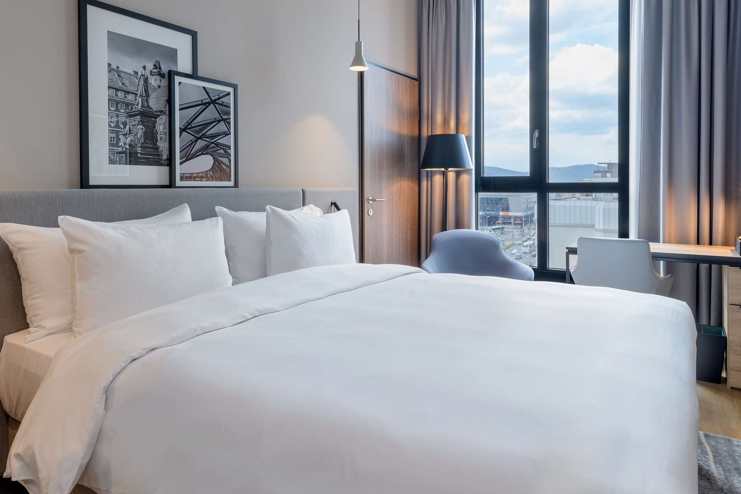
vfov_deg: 54.8
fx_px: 473
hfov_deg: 76.0
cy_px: 207
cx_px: 350
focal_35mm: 23
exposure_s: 1/5
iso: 100
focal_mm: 15
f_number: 11
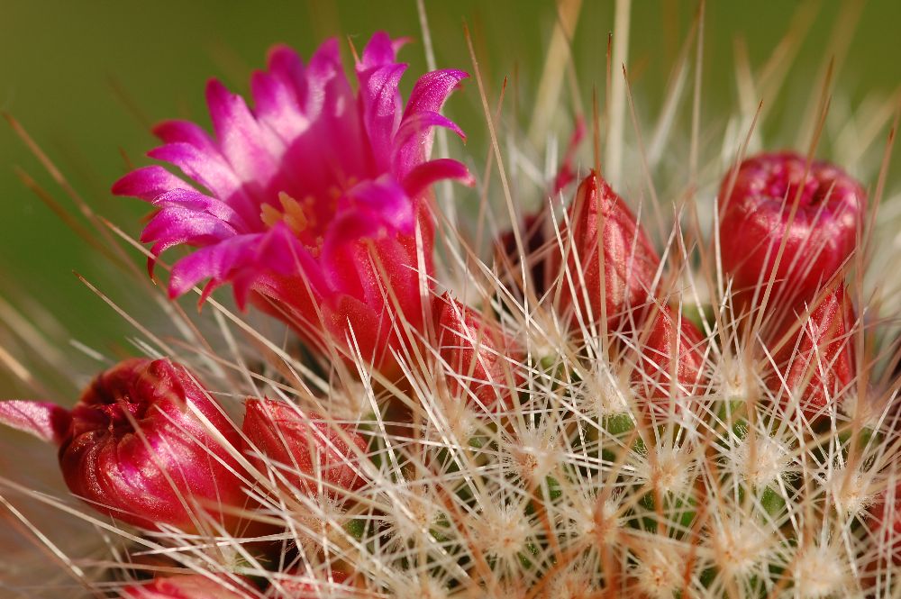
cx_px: 450
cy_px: 300
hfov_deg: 13.1
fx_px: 3939
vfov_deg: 8.7
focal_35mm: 158
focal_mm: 105
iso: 200
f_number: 8
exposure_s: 1/320
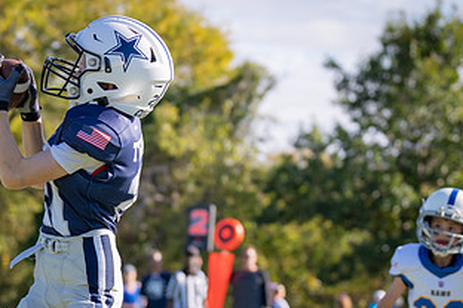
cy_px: 246
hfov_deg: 10.1
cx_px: 30
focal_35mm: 202
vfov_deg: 6.8
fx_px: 2598
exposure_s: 1/1250
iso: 100
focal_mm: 70
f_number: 2.8
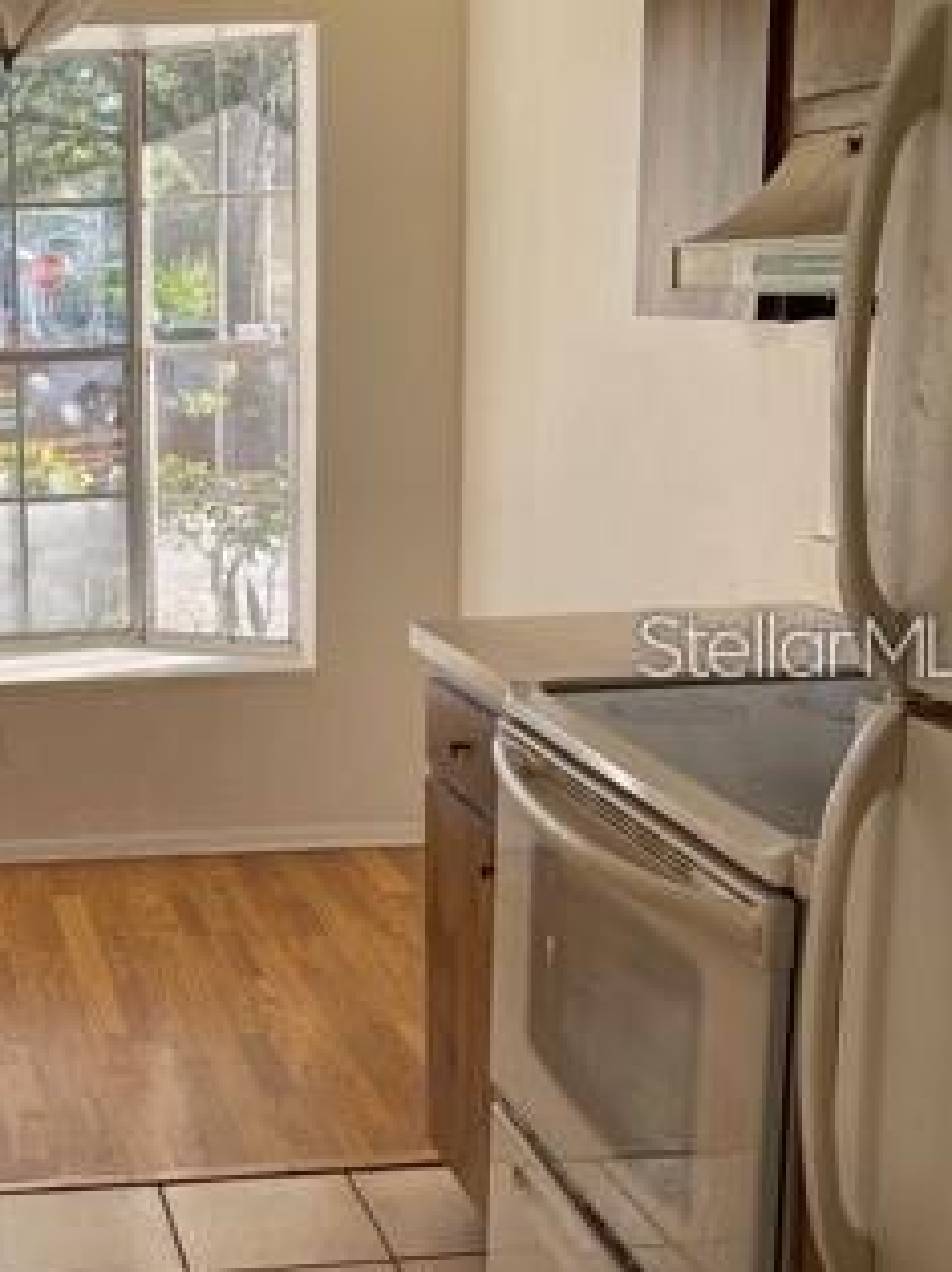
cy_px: 644
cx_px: 49
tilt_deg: -9.1
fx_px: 1946
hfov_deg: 26.3
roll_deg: +2.4
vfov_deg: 36.2
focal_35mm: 53
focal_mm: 5.1
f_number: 1.6
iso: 40
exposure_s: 1/121
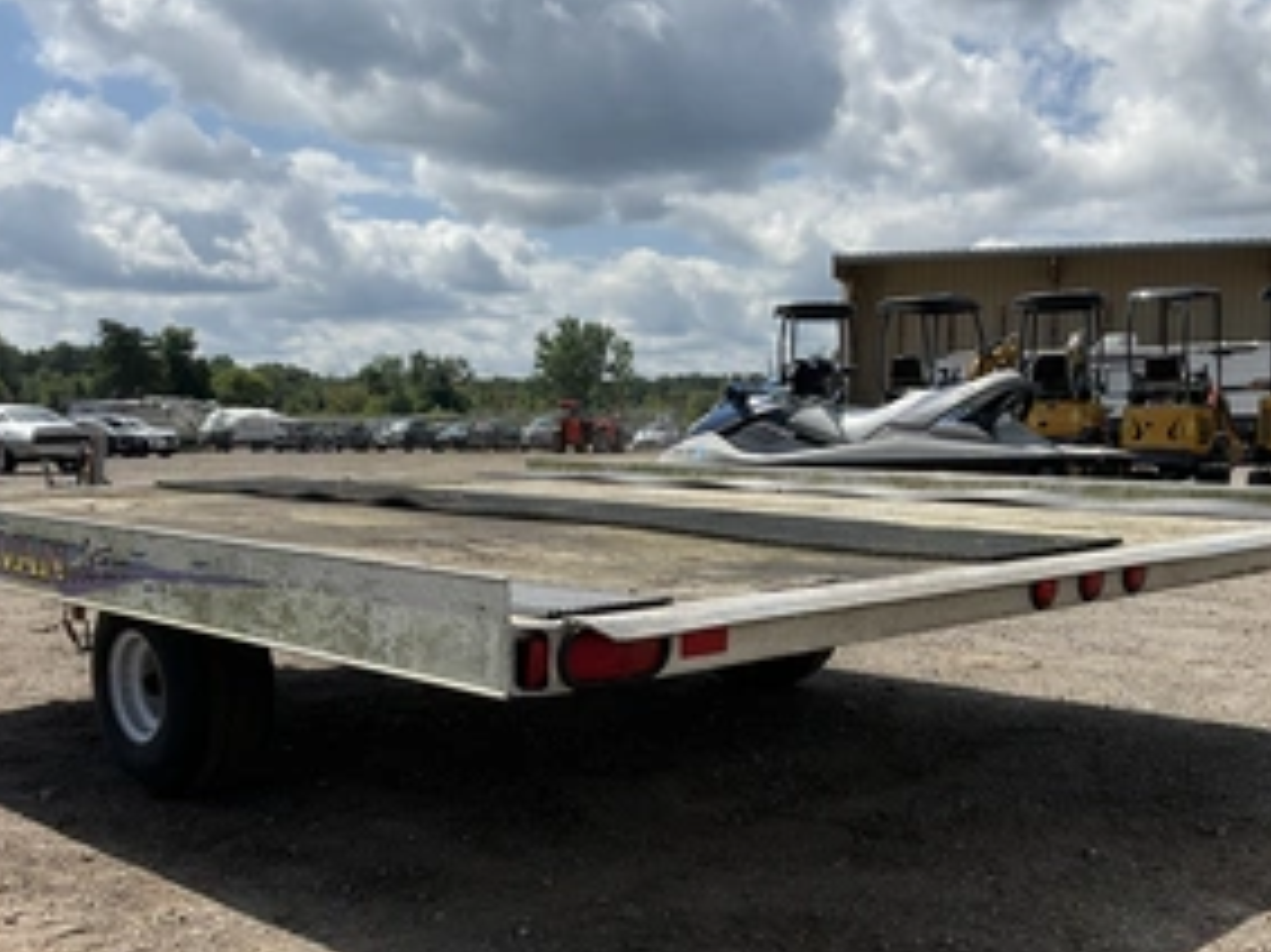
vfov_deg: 34.9
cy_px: 597
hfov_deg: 45.8
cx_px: 615
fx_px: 1505
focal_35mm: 41
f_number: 1.8
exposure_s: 1/2667
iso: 25
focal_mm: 3
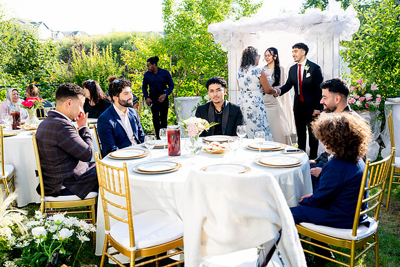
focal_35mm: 37
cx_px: 200
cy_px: 134
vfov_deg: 36.0
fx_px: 411
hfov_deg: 51.9
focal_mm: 37
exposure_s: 1/640
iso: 200
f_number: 3.5
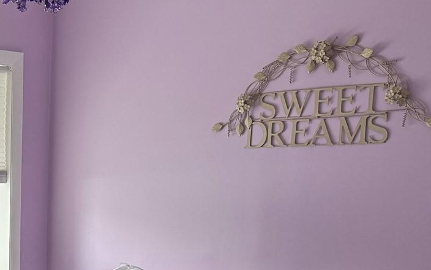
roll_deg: +0.3
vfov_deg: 16.6
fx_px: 869
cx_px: -50
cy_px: 350
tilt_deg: -10.6
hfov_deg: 25.7
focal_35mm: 74
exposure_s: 1/120
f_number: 1.78
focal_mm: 6.76
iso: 125
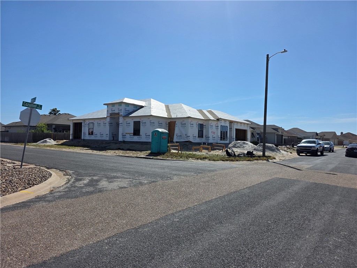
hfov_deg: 73.9
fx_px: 237
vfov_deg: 58.9
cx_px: 178
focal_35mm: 23
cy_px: 134
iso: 64
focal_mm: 6.3
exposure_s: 1/7944
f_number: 1.7
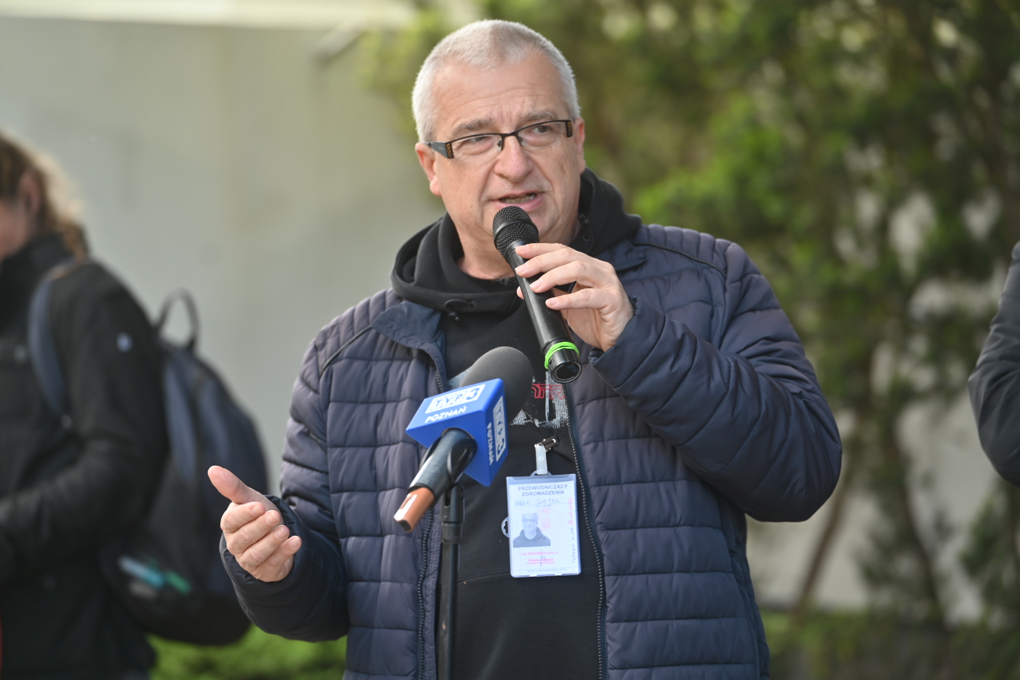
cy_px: 340
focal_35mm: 145
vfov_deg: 9.5
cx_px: 510
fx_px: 4108
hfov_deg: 14.2
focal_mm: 145
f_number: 3.5
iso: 100
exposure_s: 1/160
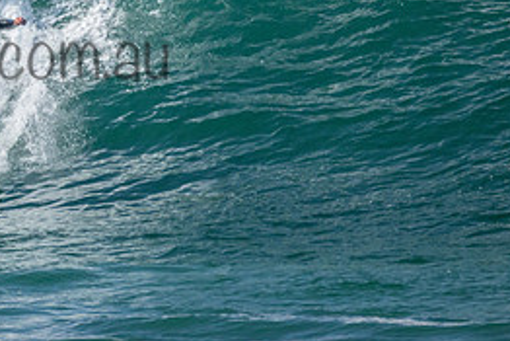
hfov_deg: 1.2
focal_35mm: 1769
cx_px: -37
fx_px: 25074
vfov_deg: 0.8
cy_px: 34
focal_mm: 800
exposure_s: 1/1600
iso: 2200
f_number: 11
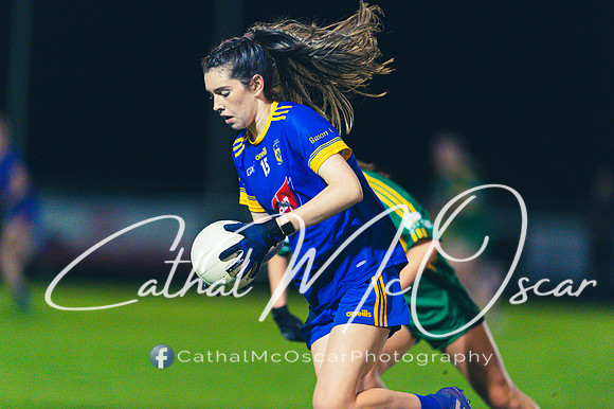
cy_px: 204
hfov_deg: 5.2
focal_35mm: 400
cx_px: 307
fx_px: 6818
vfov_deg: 3.4
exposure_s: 1/500
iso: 5000
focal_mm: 400
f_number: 2.8
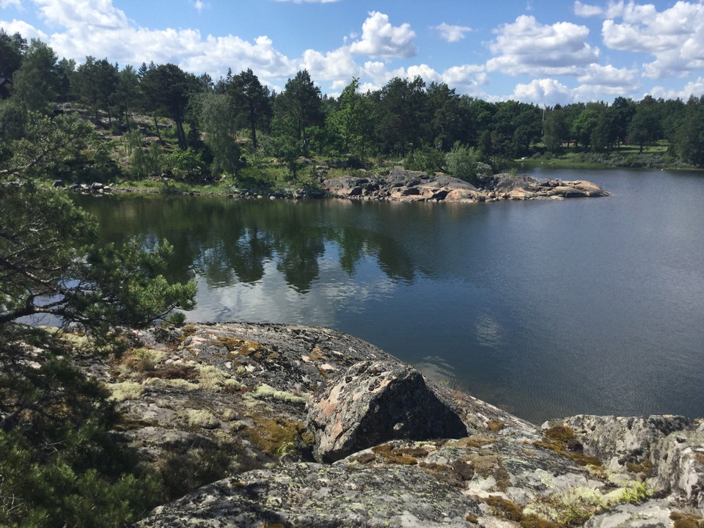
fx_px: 630
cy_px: 264
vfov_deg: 45.4
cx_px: 352
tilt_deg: -11.8
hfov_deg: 58.4
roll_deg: -1.5
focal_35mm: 31
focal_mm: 3.3
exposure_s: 1/1314
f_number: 2.4
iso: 25
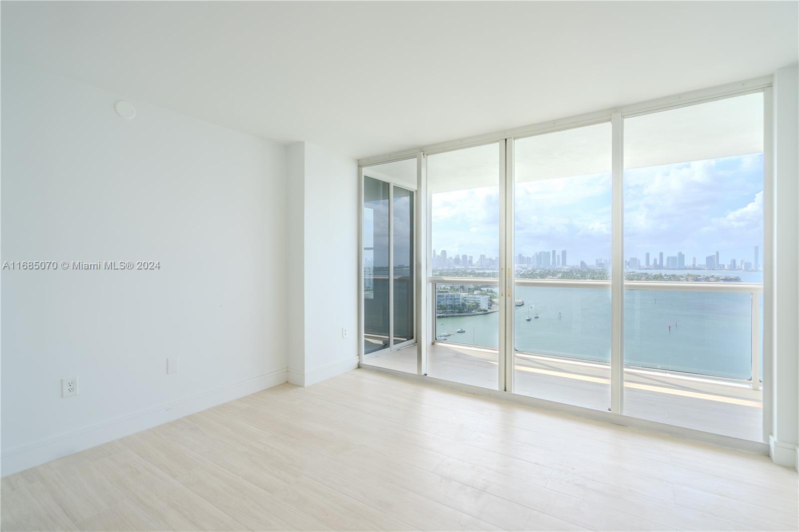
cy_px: 266
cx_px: 400
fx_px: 355
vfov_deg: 73.7
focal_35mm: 16
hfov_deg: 96.7
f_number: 5.6
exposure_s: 1/2500
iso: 500
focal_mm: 16
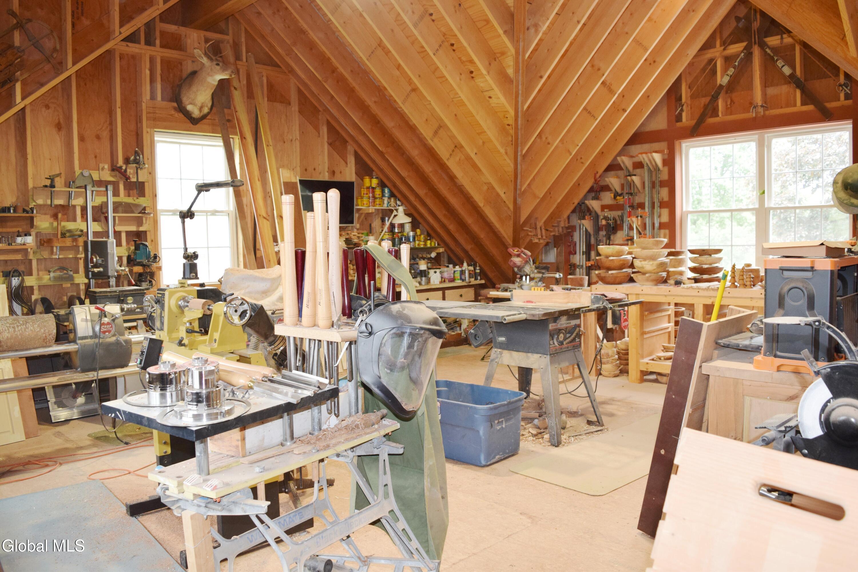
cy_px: 286
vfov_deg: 47.9
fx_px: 643
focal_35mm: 27
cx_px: 429
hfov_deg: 67.4
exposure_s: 1/125
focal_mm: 18
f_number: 5.6
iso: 800
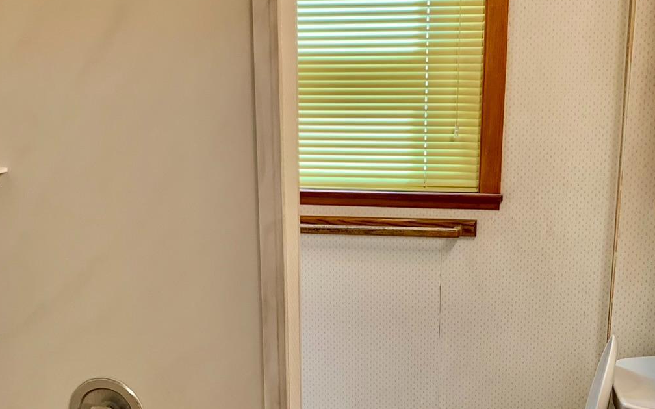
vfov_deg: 22.7
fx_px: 1000
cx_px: 335
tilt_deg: -16.2
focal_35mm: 56
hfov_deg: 36.3
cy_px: 343
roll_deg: +1.6
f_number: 1.8
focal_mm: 4.25
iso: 80
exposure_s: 1/60
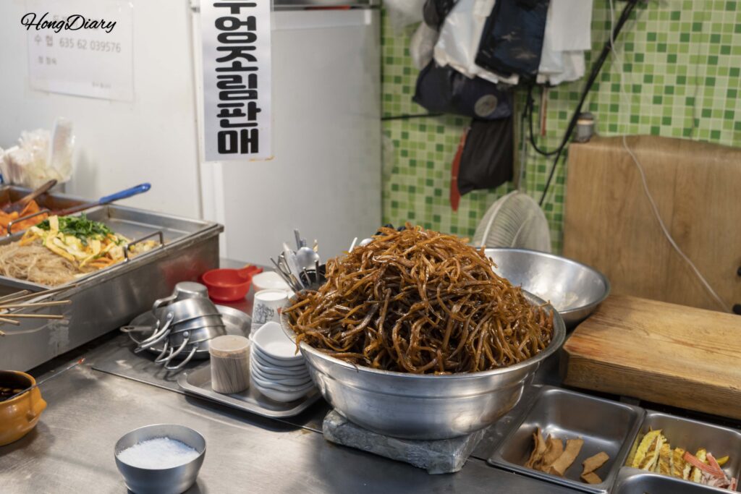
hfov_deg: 49.5
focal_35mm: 39
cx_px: 370
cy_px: 247
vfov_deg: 34.2
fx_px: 803
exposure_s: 1/160
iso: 800
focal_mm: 39
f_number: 5
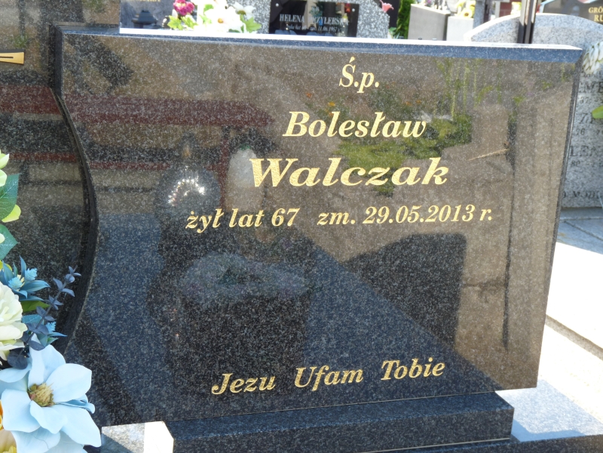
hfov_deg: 29.8
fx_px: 1132
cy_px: 226
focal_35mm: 65
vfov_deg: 22.6
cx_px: 302
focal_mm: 11.5
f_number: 4
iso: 100
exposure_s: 1/100
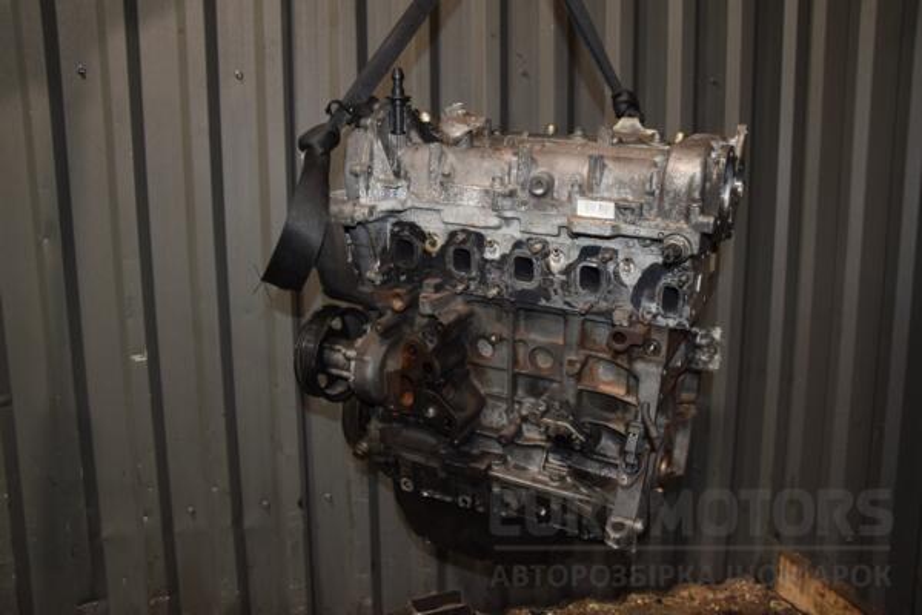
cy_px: 308
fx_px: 807
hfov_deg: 59.5
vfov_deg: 41.7
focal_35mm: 32
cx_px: 461
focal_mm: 21
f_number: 5
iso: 800
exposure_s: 1/60
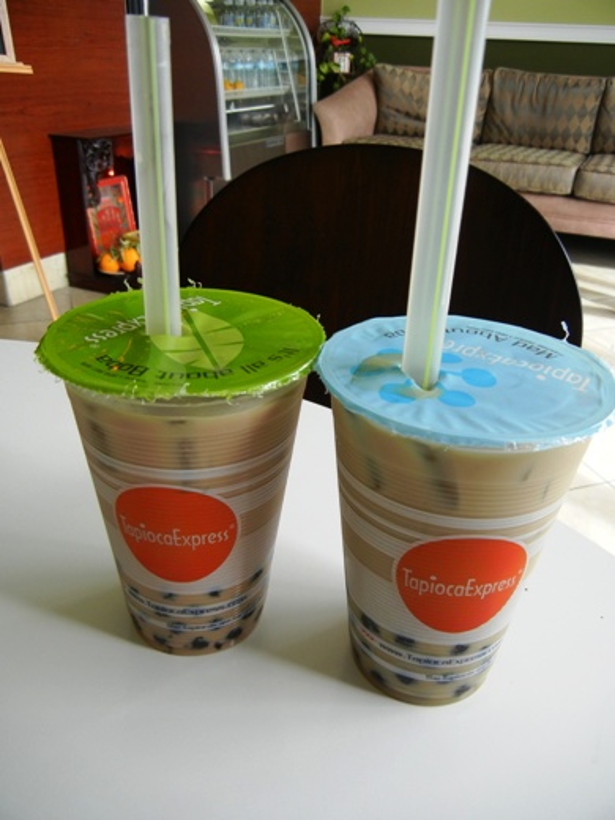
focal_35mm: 30
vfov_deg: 60.0
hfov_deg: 46.8
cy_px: 410
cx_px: 308
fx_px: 711
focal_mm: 5.4
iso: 160
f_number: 3.5
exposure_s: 1/142
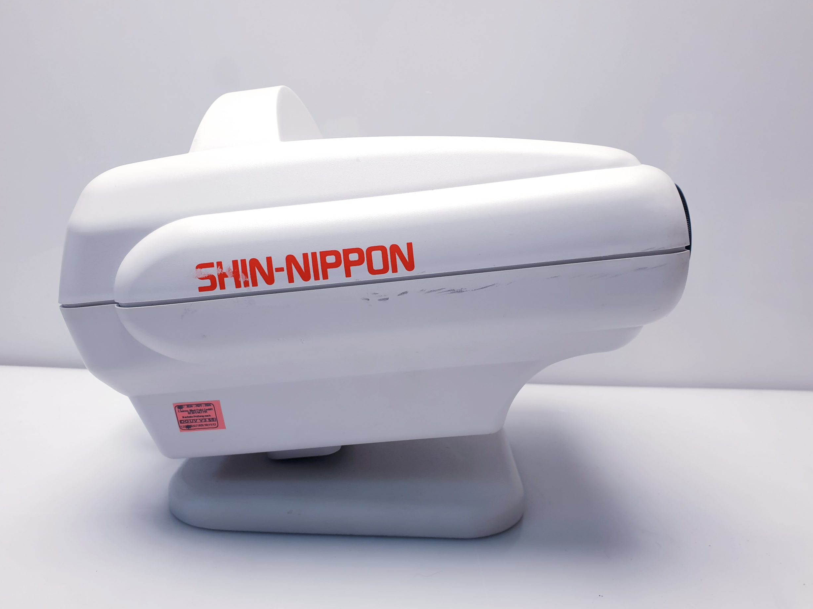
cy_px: 304
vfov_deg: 51.4
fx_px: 634
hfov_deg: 65.3
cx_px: 394
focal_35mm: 27
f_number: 2.4
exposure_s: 1/100
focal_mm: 4.3
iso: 64
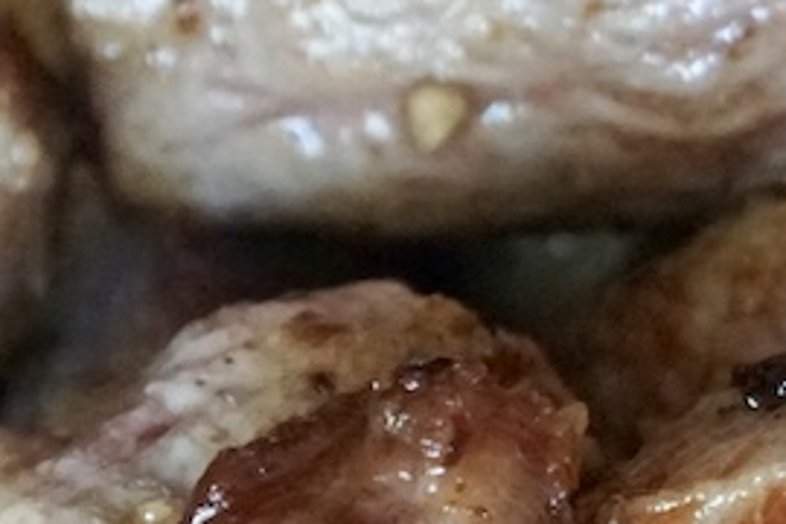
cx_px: 655
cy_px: 441
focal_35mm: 712
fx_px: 15544
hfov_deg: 2.9
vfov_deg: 1.9
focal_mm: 100
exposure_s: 1/40
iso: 6400
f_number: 5.6
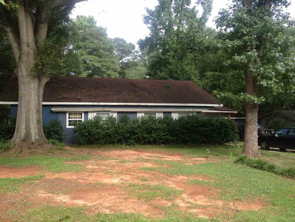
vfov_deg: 40.7
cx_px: 148
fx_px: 298
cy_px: 111
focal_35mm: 35
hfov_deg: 52.6
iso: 50
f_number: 2.4
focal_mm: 4.28
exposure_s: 1/279
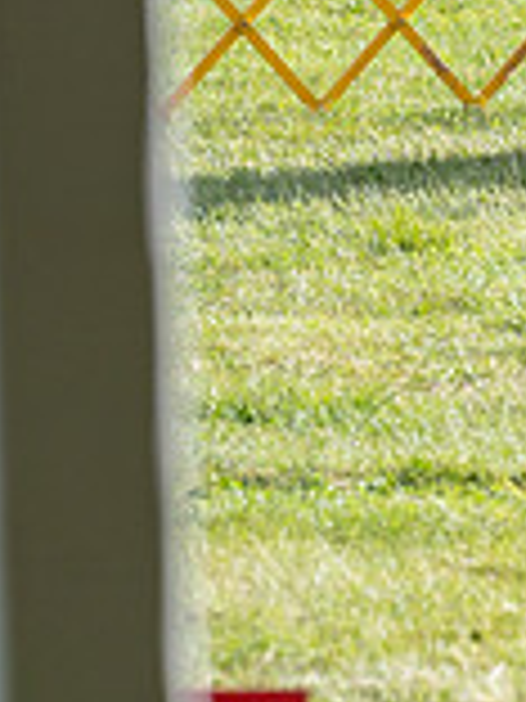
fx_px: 11042
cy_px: -115
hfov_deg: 2.7
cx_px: 863
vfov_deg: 3.6
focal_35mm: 545
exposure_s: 1/1250
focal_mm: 152
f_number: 5.6
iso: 400
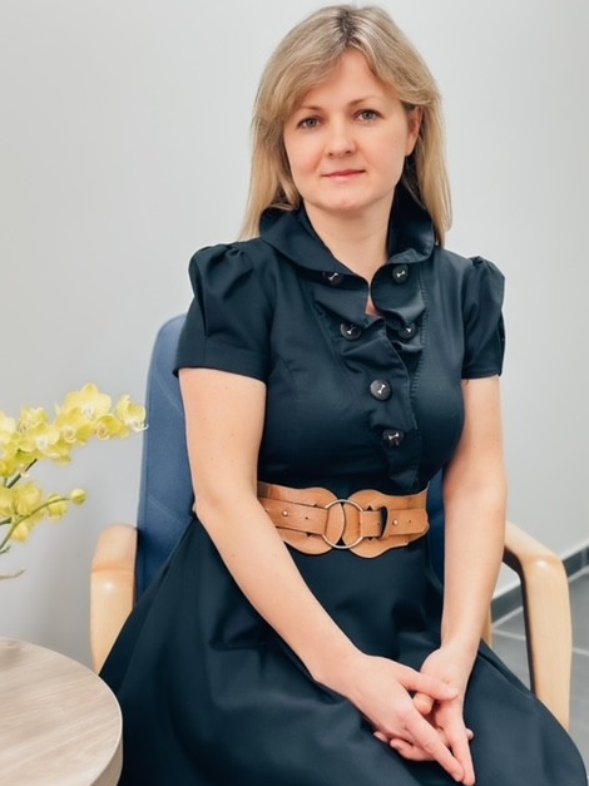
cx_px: 300
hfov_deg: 29.7
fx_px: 1112
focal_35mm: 49
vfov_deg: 38.9
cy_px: 390
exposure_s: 1/50
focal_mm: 6.86
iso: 200
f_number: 1.8
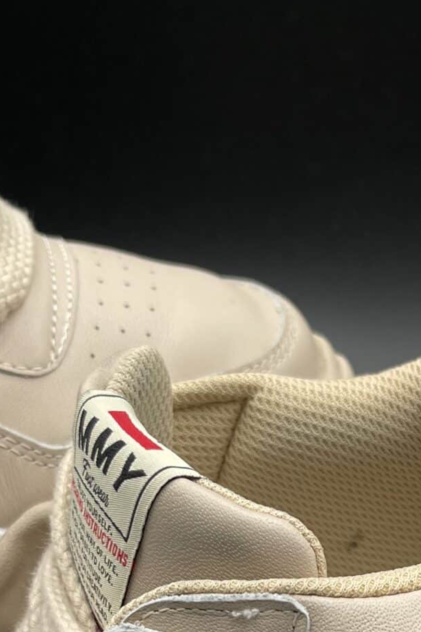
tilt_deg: -38.7
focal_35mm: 75
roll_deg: +0.2
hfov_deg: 18.1
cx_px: 315
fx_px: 1316
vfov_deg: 24.9
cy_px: 718
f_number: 1.6
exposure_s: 1/492
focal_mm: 5.1
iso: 32
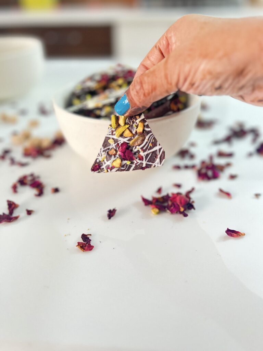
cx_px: 132
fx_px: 263
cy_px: 176
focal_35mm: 26
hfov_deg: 53.1
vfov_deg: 67.3
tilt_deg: -35.4
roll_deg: +1.5
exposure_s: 1/50
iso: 500
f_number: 1.5
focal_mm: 5.7
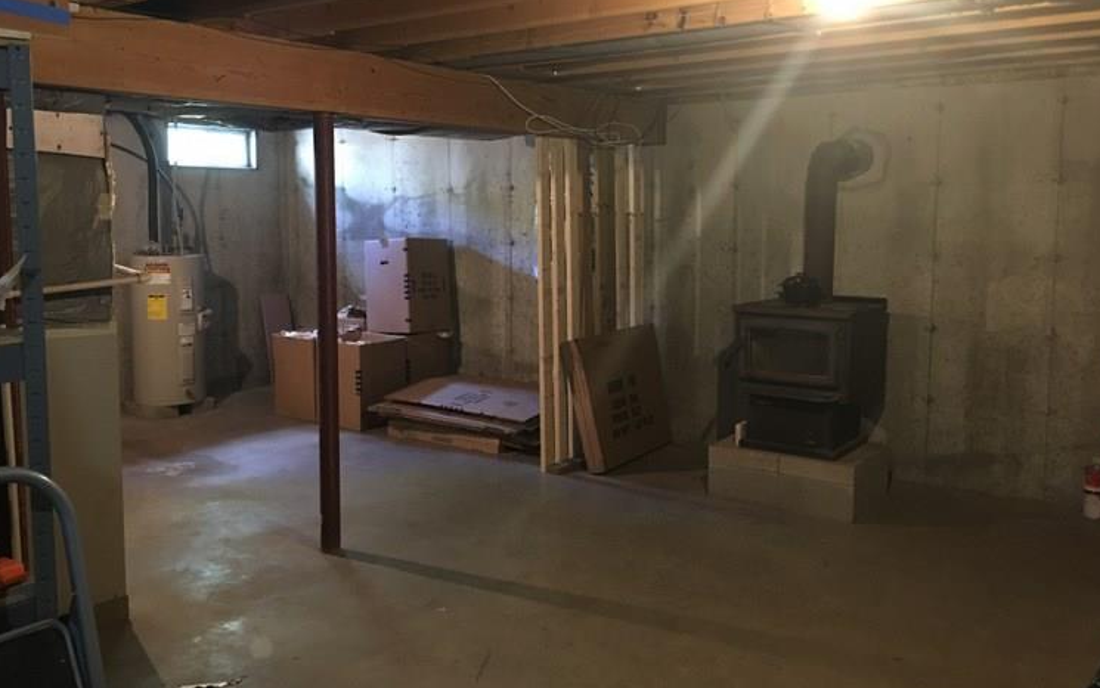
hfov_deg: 58.1
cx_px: 549
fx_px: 990
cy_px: 317
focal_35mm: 33
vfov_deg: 38.3
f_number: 2.2
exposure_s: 1/4
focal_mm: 4.15
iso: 80
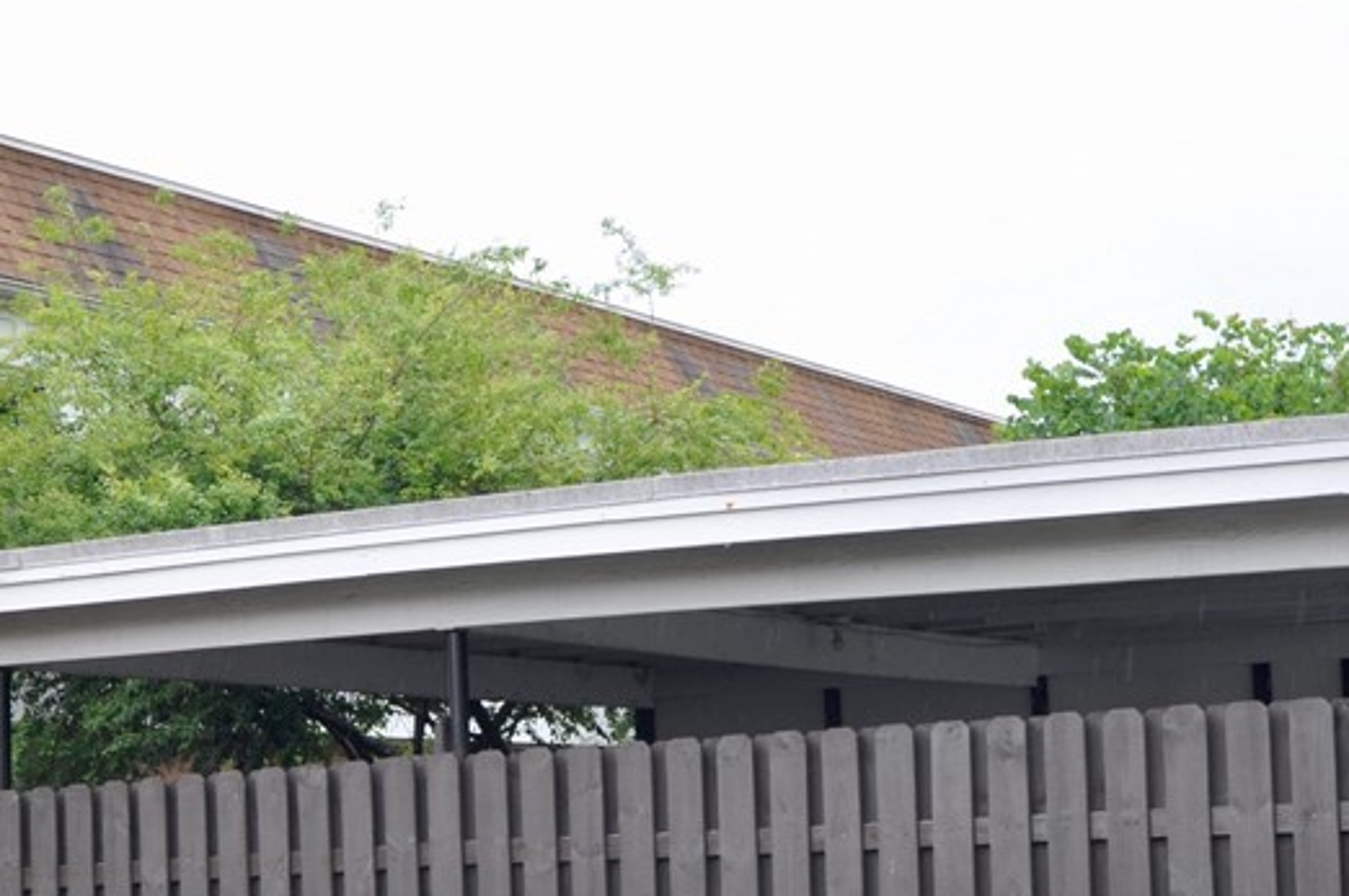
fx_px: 2808
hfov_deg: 27.0
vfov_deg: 17.9
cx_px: 532
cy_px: 795
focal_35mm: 75
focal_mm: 24
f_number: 6.3
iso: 200
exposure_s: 1/160
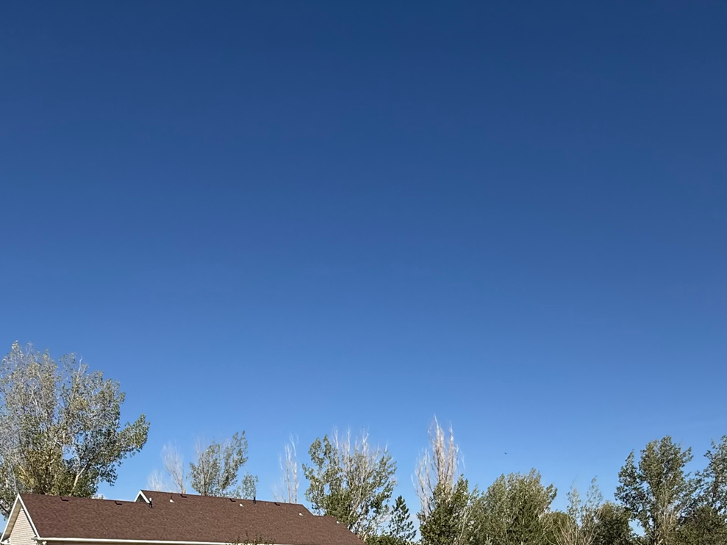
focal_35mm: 29
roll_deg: +0.3
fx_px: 609
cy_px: 558
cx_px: 365
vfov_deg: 41.3
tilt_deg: +1.6
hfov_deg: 61.7
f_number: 2.2
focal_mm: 2.22
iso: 50
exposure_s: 1/3289
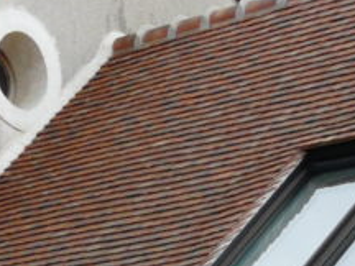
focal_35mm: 209
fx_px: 2143
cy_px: 501
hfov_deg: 8.9
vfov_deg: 6.9
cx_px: -386
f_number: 5
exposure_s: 1/250
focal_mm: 7.2
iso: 100
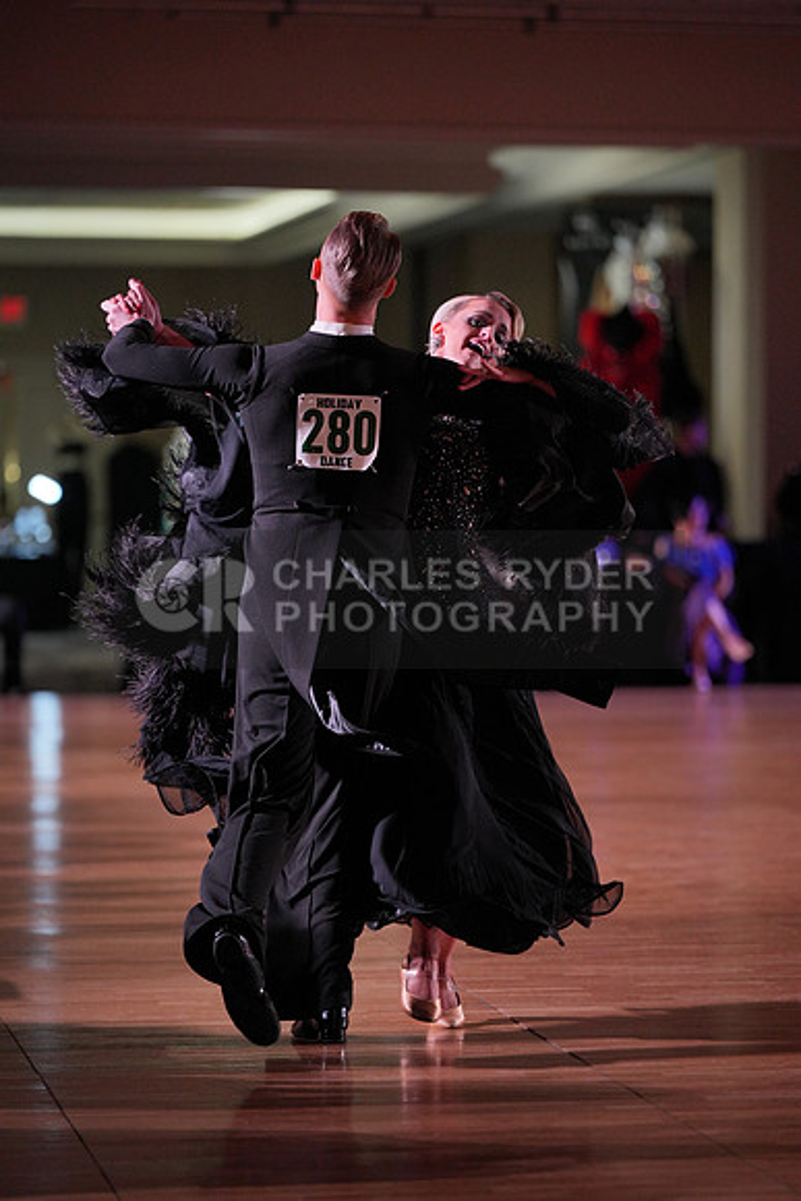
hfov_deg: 8.6
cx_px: 400
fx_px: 5303
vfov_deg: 12.9
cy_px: 600
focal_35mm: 159
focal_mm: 159
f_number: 2.8
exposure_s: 1/640
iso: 1600
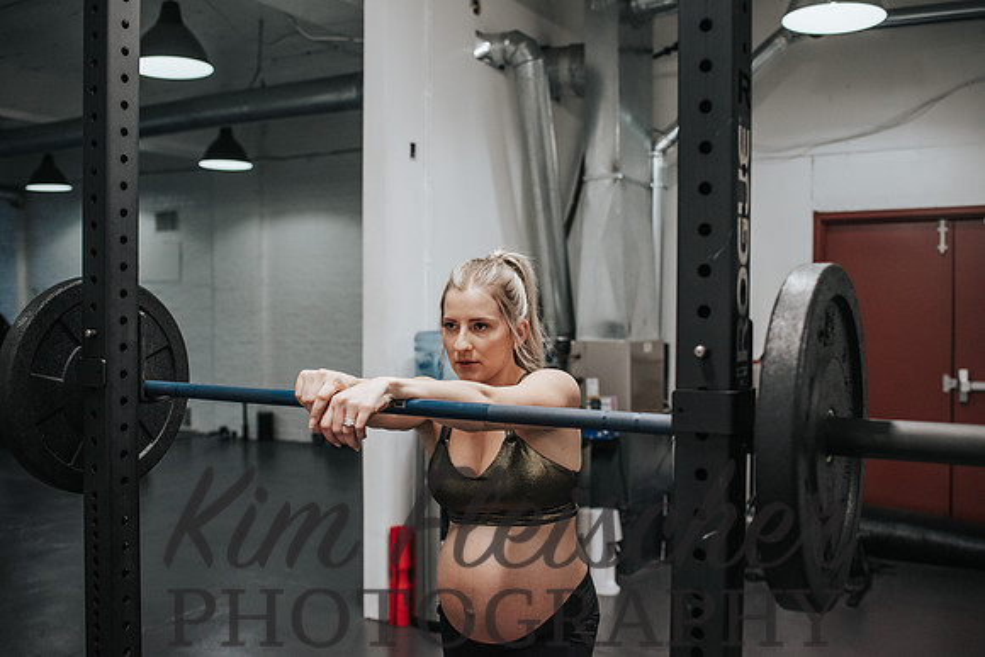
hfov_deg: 54.4
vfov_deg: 37.9
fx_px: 958
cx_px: 492
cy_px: 328
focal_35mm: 35
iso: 800
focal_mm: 35
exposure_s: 1/250
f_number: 3.2
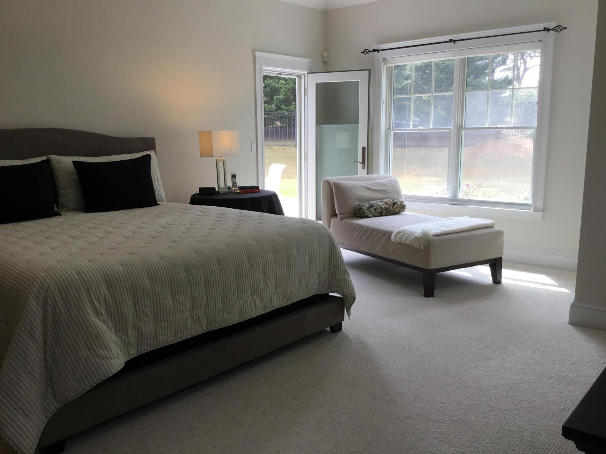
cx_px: 303
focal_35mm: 31
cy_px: 227
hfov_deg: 58.4
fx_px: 543
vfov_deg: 45.4
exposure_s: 1/120
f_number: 2.4
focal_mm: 3.3
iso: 32
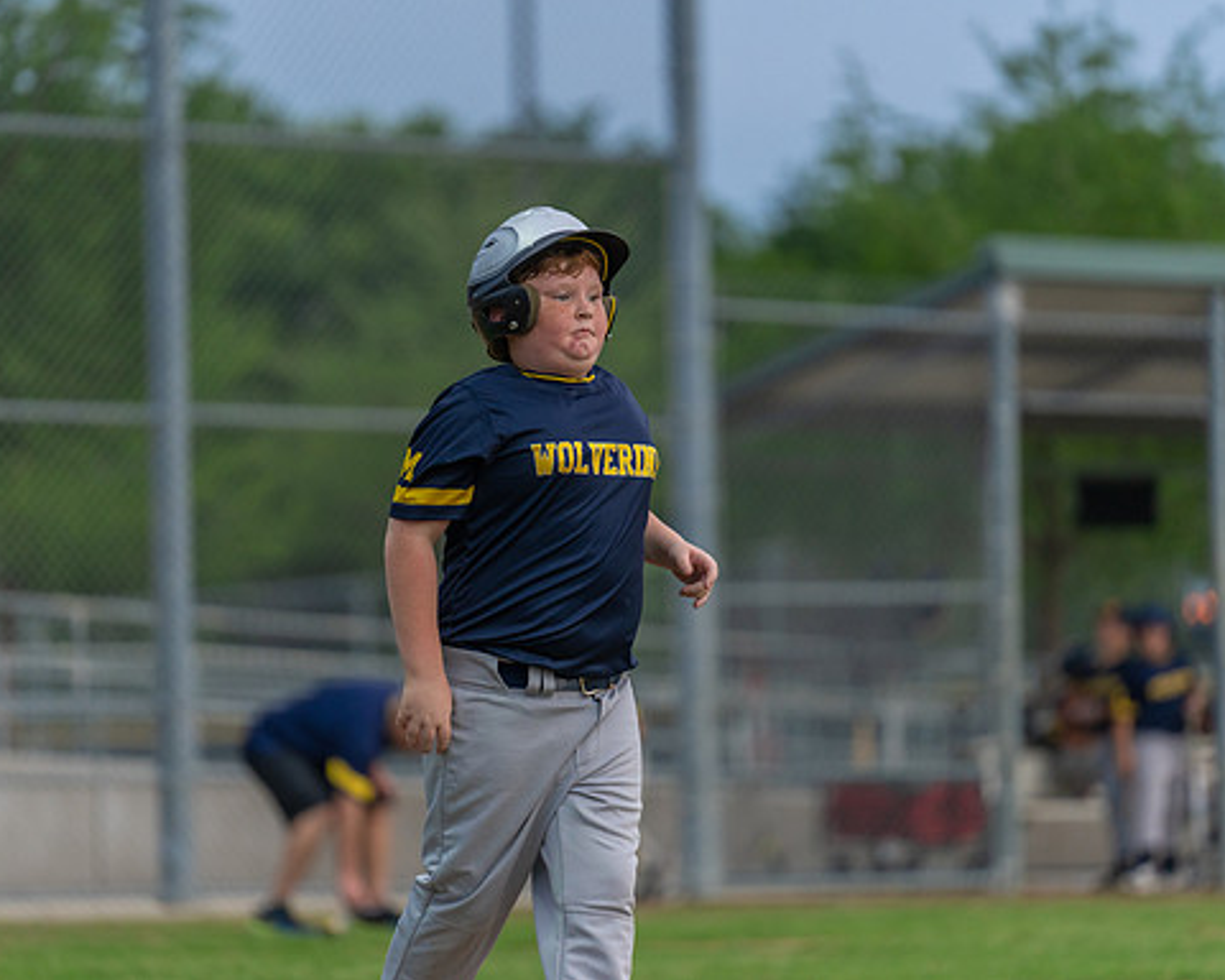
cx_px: 523
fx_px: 8230
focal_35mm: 227
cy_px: 489
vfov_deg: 6.8
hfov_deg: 8.5
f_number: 2.8
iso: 1000
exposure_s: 1/1000
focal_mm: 200
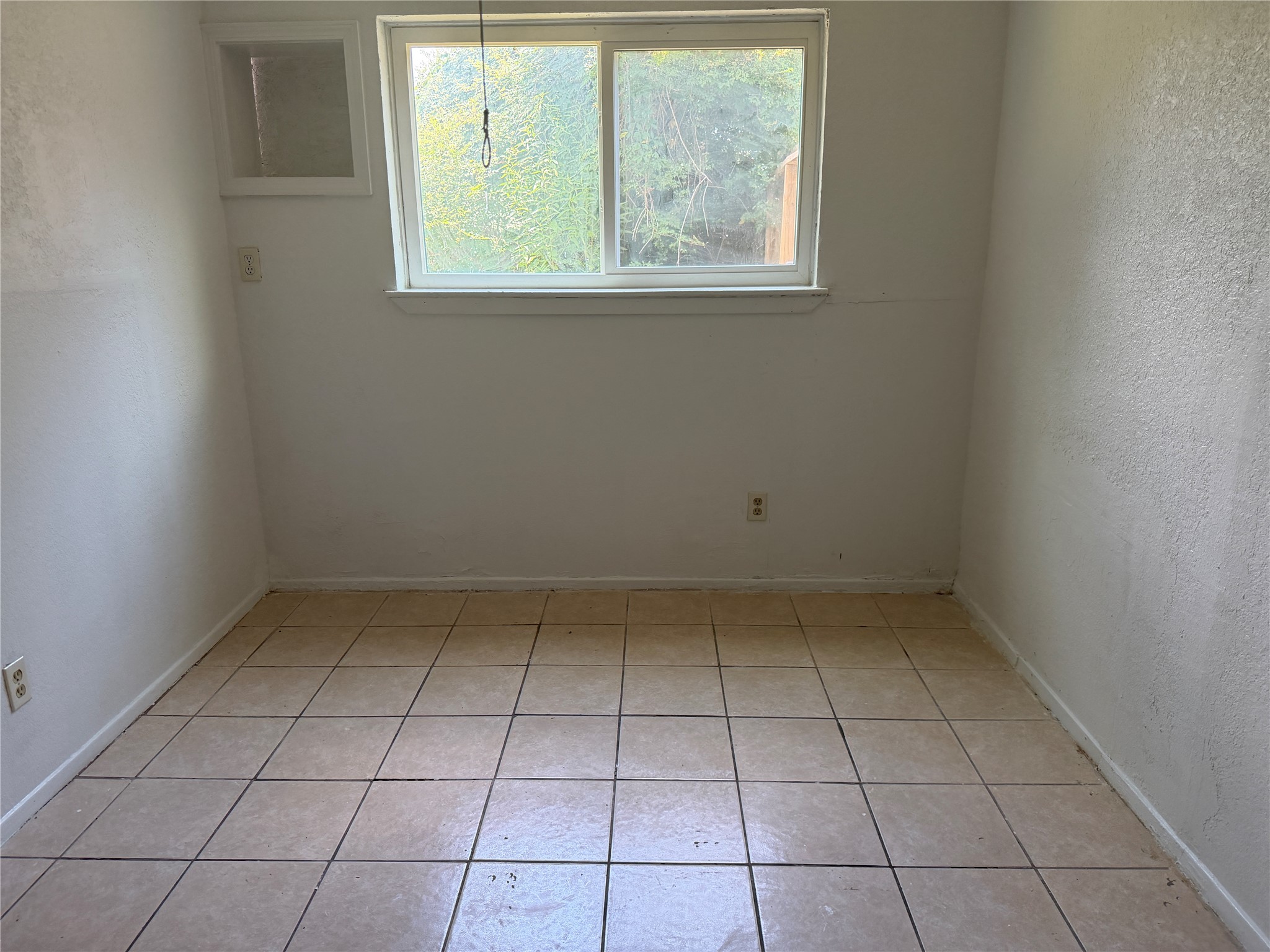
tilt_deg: -15.8
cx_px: 635
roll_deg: +0.8
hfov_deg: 71.6
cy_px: 476
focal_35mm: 24
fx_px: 881
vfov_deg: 56.8
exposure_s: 1/188
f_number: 1.78
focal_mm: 6.76
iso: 200
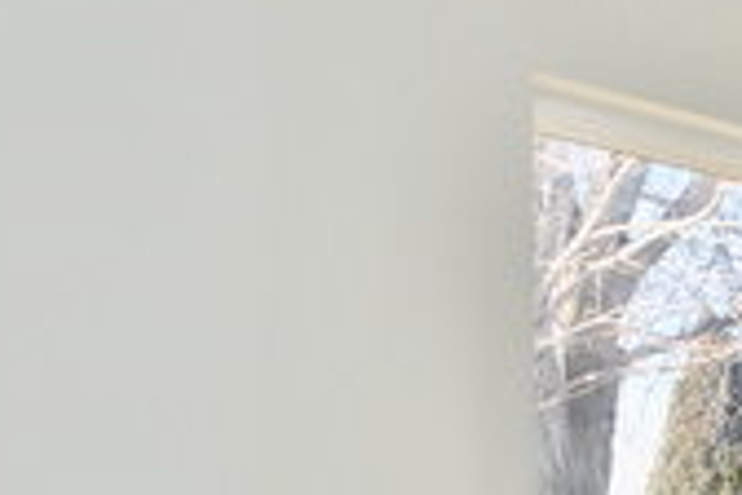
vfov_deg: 9.8
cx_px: 857
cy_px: 705
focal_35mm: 137
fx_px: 2824
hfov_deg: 14.6
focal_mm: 24
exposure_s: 1/160
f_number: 4
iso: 100
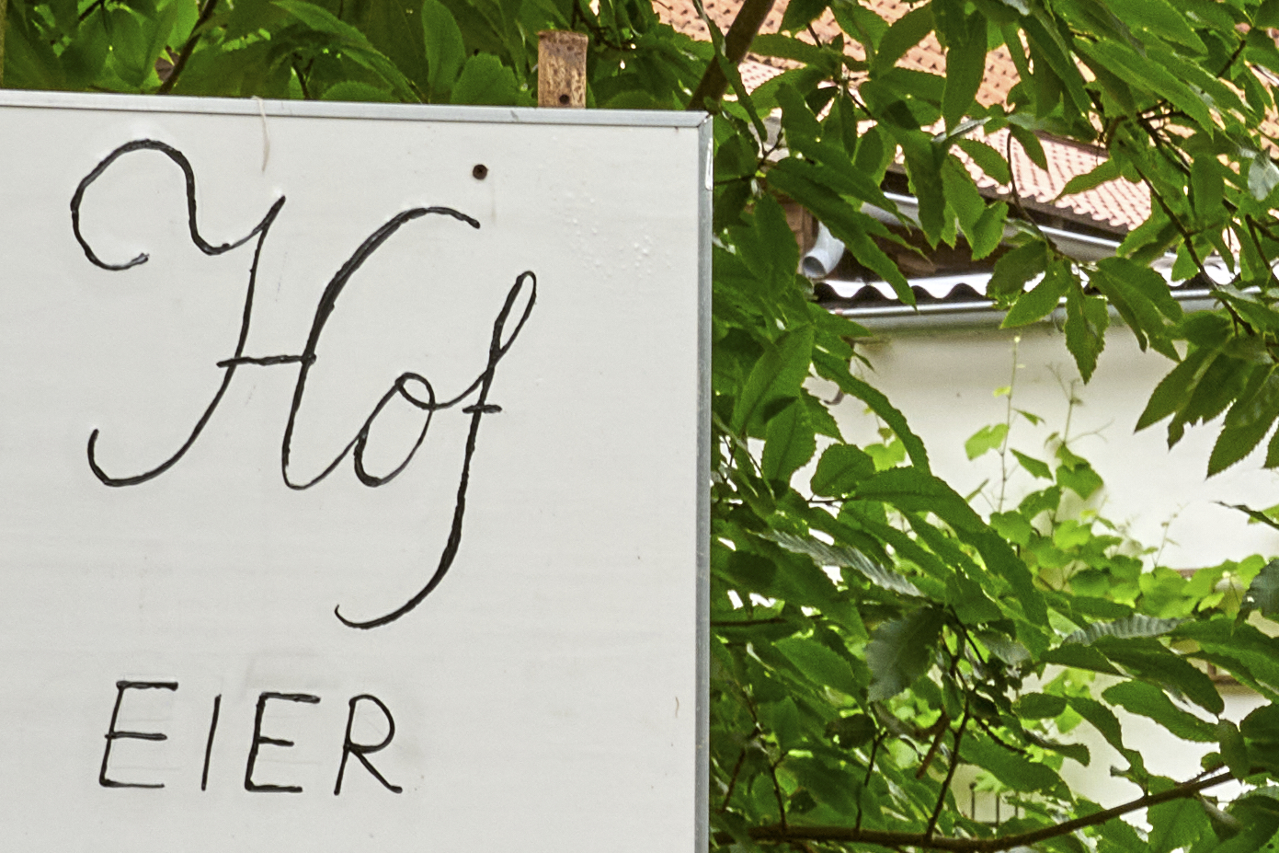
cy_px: 732
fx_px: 6641
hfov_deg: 10.9
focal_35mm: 187
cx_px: 1172
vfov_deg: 7.3
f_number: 11
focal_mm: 31.5
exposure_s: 1/60
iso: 200
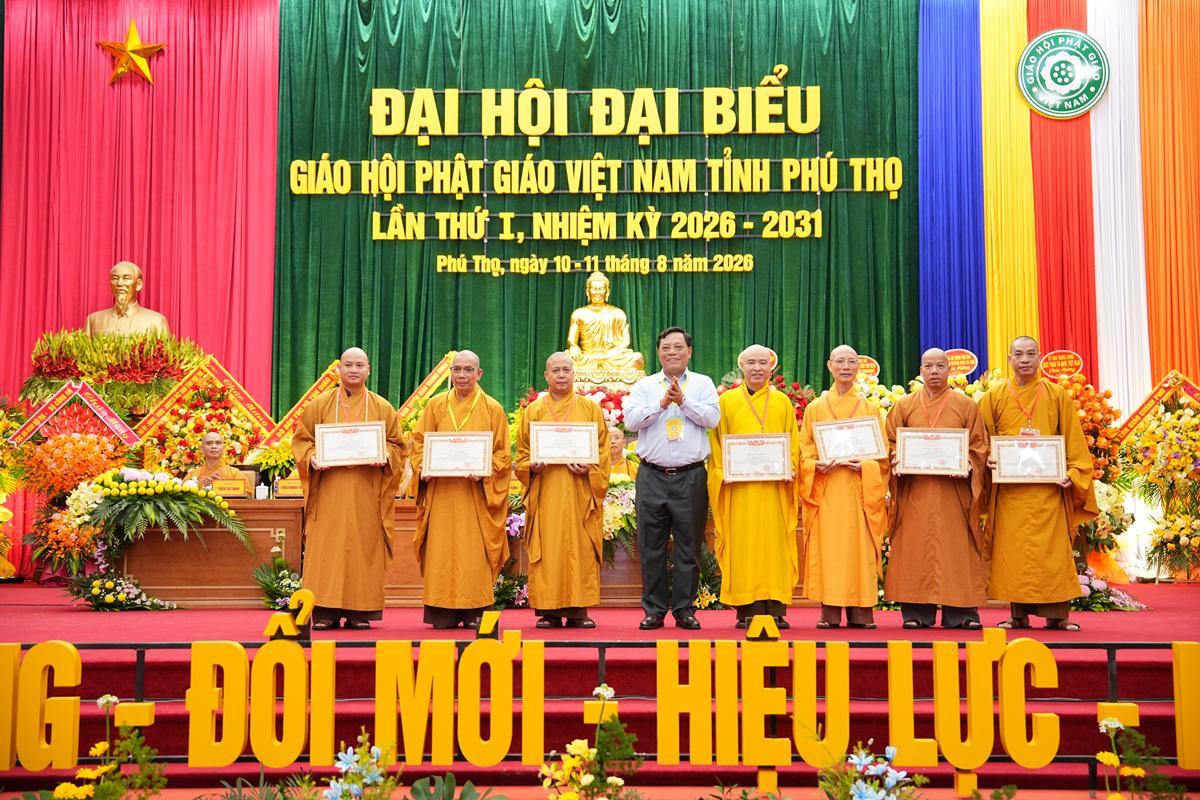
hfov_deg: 44.5
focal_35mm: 44
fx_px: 1467
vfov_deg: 30.5
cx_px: 600
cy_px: 400
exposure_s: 1/160
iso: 2000
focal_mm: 44
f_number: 2.8
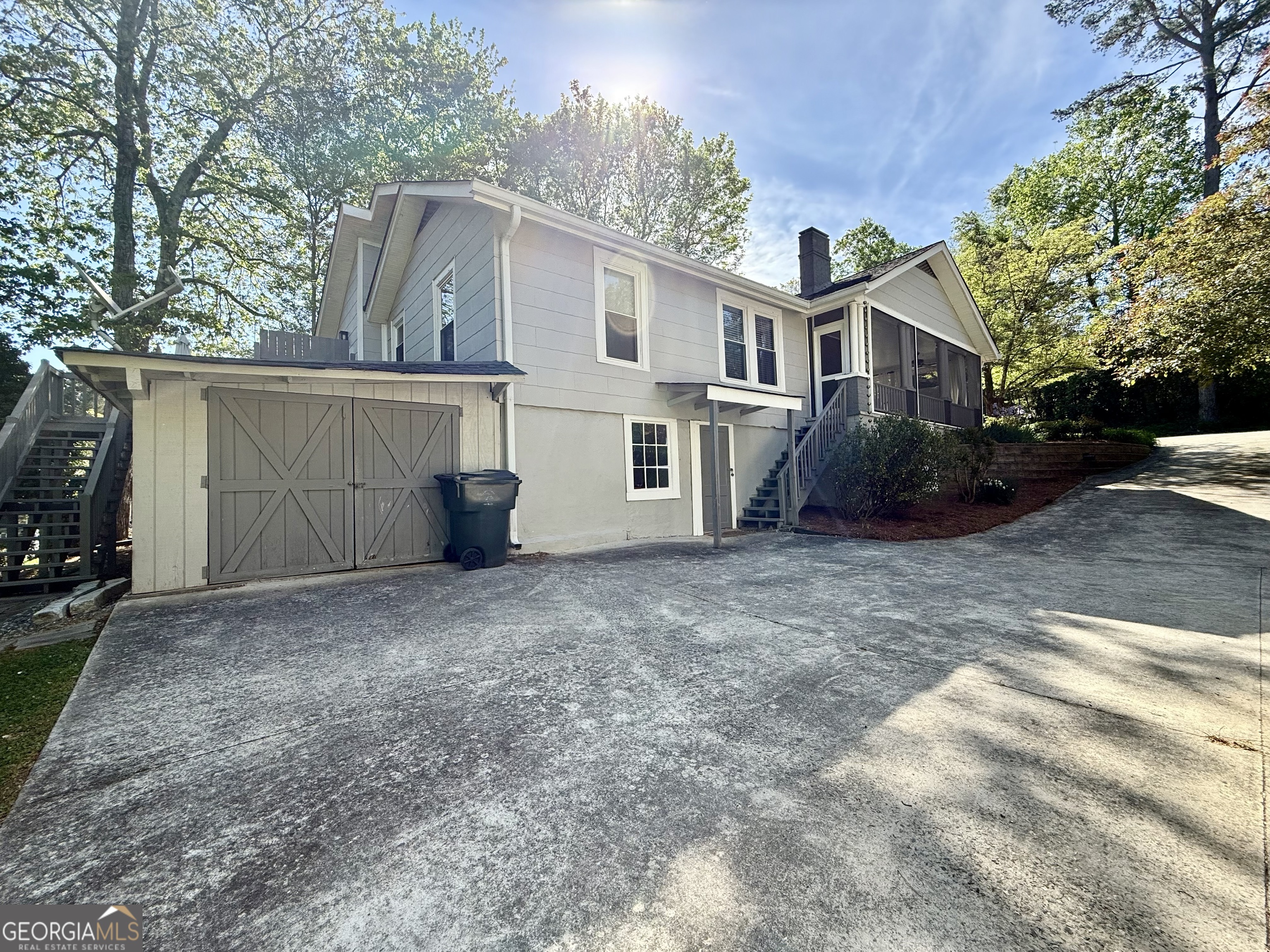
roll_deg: +1.4
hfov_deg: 102.1
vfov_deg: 85.7
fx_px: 514
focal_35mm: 14
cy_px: 476
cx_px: 635
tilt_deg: +2.2
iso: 64
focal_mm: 2.22
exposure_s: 1/742
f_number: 2.2
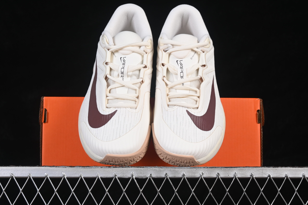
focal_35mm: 75
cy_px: 102
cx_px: 154
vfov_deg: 18.2
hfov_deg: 27.0
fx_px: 642
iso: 160
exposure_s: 1/80
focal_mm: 50
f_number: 8
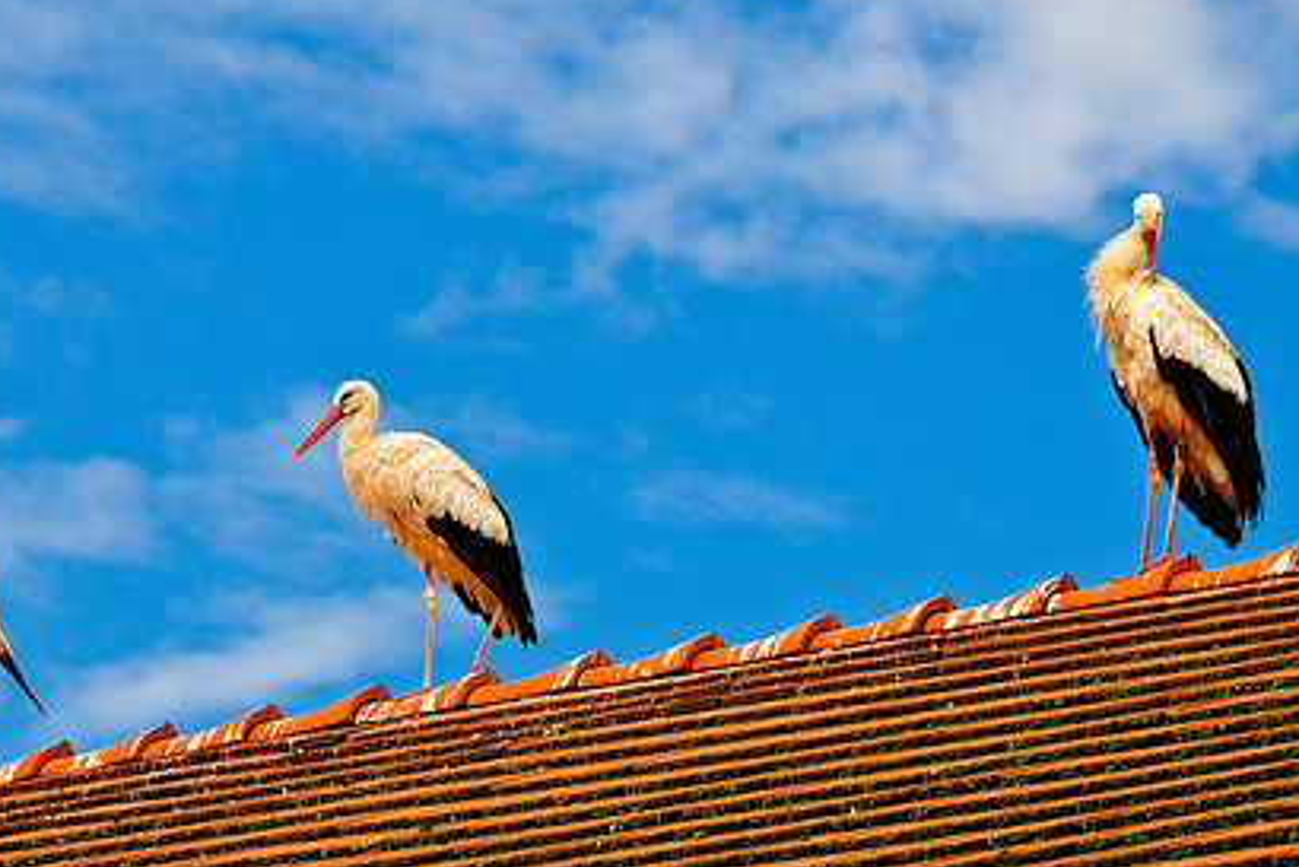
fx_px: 8590
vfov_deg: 5.8
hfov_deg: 8.6
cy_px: 424
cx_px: 527
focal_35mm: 238
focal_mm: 112
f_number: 8
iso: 200
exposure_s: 1/500
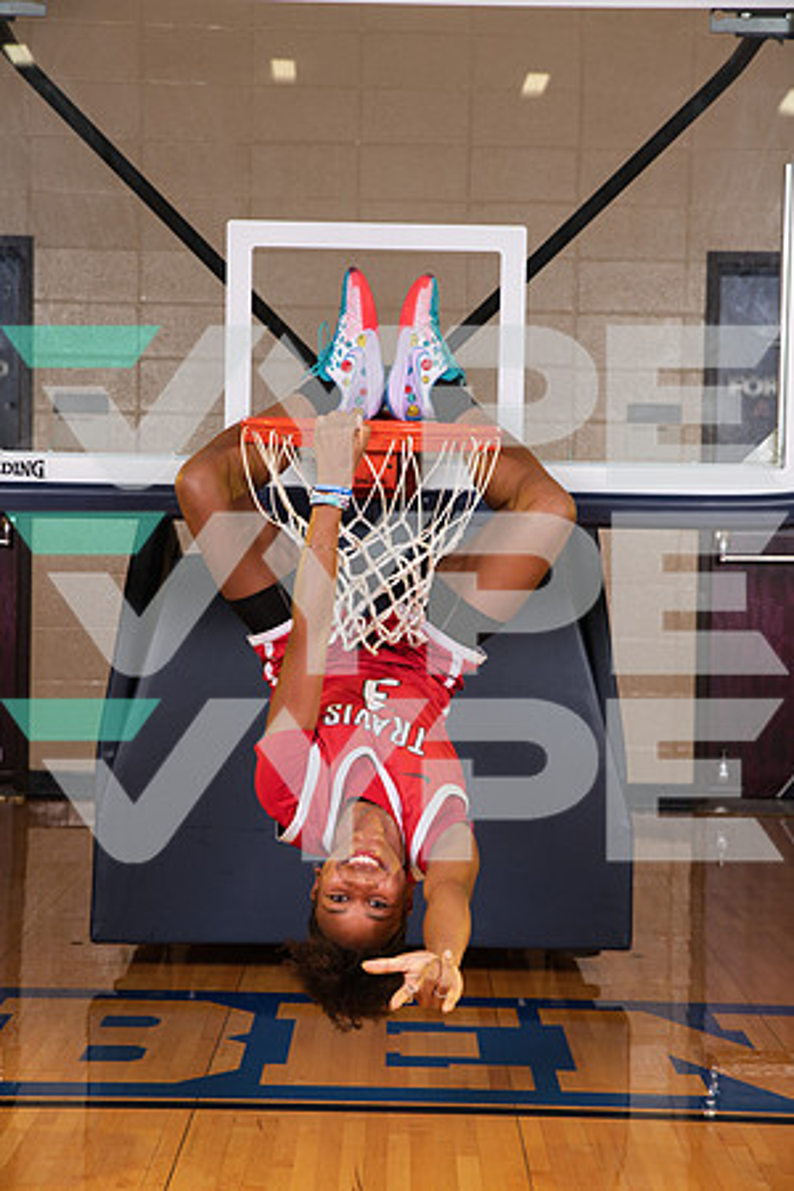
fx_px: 2249
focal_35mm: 68
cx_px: 397
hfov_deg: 20.0
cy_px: 596
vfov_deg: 29.7
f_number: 7.1
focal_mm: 68
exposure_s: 1/320
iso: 320
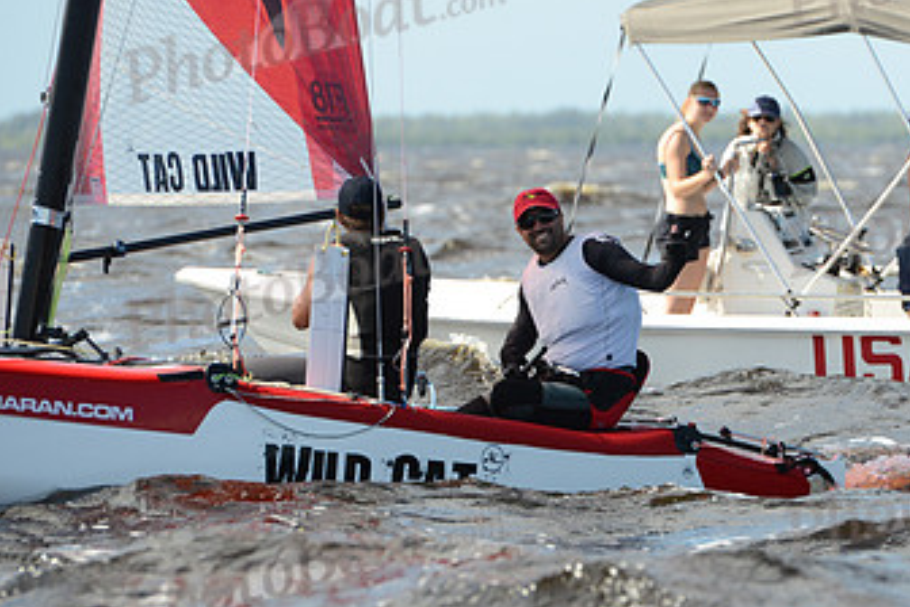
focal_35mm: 345
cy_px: 386
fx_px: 8720
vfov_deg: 4.0
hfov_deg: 6.0
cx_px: 647
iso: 250
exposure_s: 1/1000
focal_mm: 200
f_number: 5.6
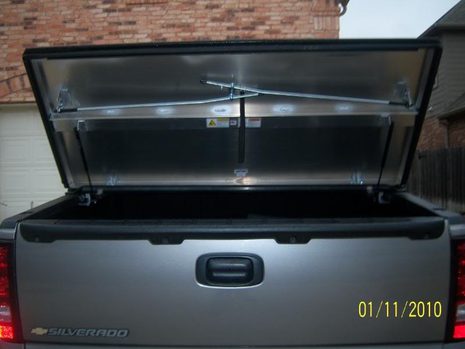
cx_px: 232
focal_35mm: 36
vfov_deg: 39.7
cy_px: 174
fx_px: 484
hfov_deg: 51.4
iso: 80
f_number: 2.8
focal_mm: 7.5
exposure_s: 1/60
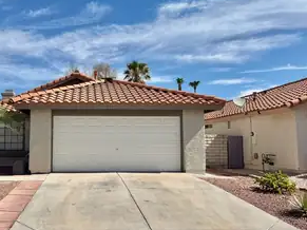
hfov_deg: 54.0
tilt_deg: +4.4
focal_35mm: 33
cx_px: 97
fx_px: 293
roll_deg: +0.3
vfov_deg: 42.9
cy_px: 116
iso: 80
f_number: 1.78
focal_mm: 6.76
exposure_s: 1/8130
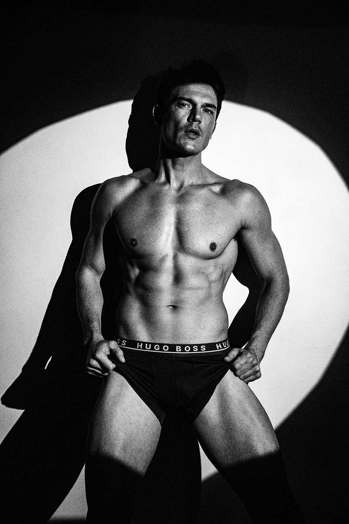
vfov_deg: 38.2
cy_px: 262
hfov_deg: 26.0
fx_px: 756
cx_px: 174
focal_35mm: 52
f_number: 3.5
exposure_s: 1/125
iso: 6400
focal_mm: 52
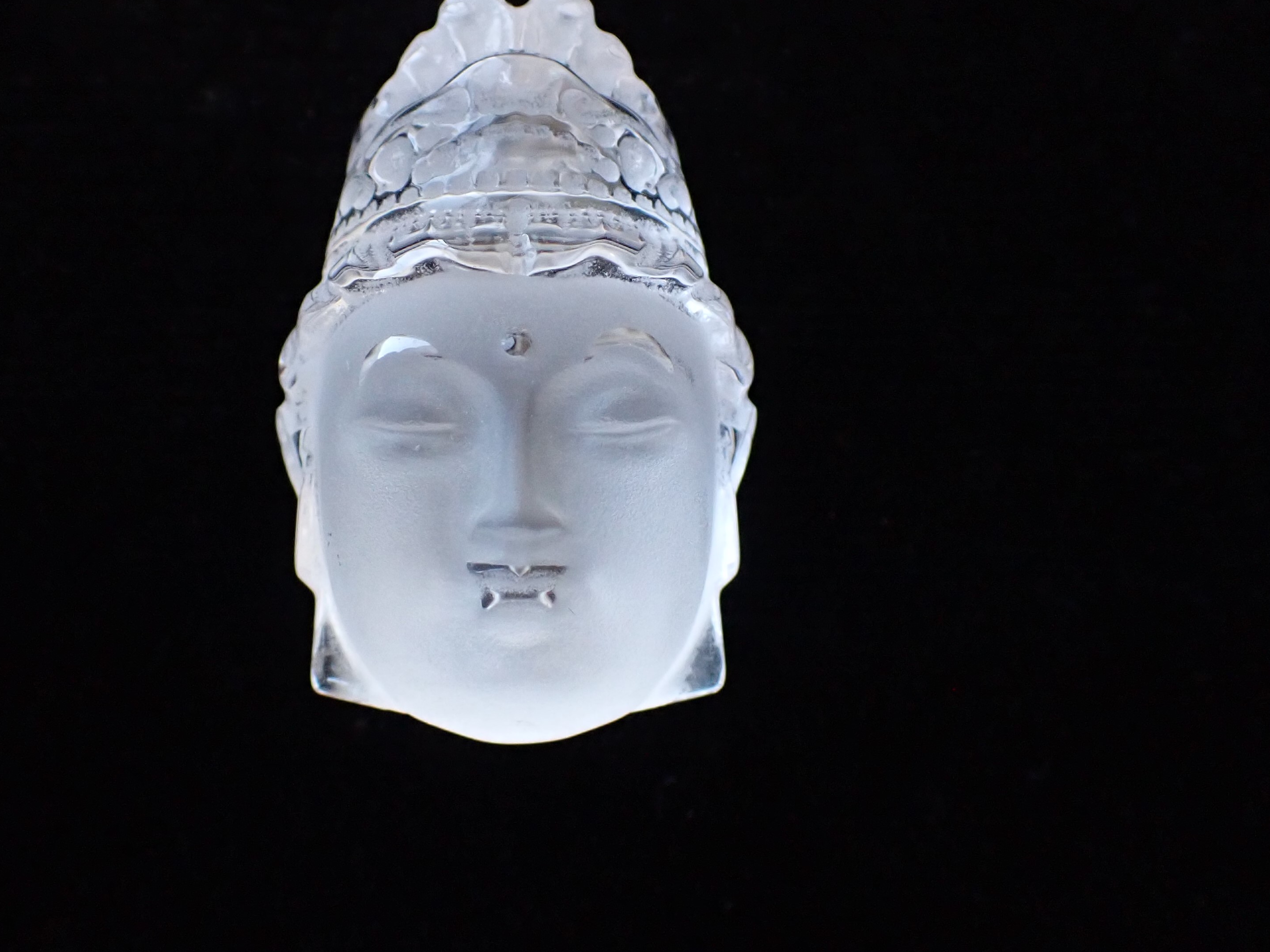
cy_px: 418
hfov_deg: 47.7
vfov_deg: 36.8
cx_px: 525
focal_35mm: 39
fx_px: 1431
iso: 640
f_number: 3.2
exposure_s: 1/125
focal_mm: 5.4
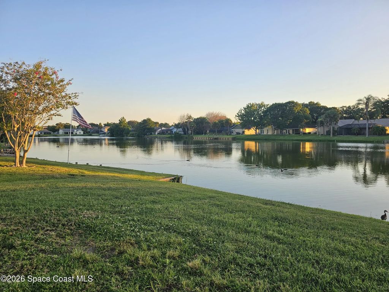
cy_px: 146
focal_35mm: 23
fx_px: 258
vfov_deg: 58.9
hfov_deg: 73.9
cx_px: 194
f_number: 1.7
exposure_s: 1/180
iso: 16
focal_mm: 6.3
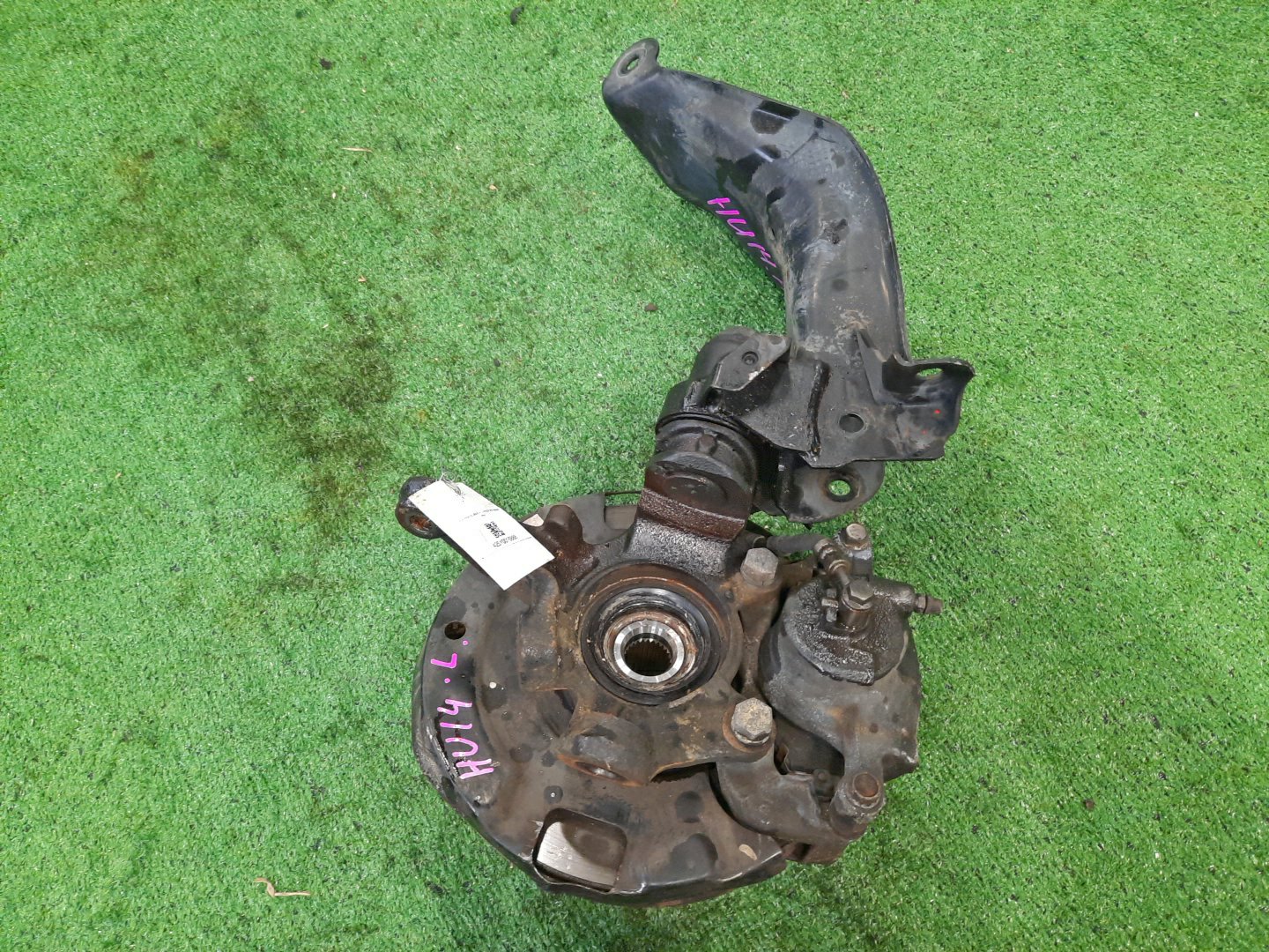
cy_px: 476
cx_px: 634
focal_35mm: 25
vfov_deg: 54.9
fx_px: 916
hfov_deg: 69.4
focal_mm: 4.6
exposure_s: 1/33
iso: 367
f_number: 2
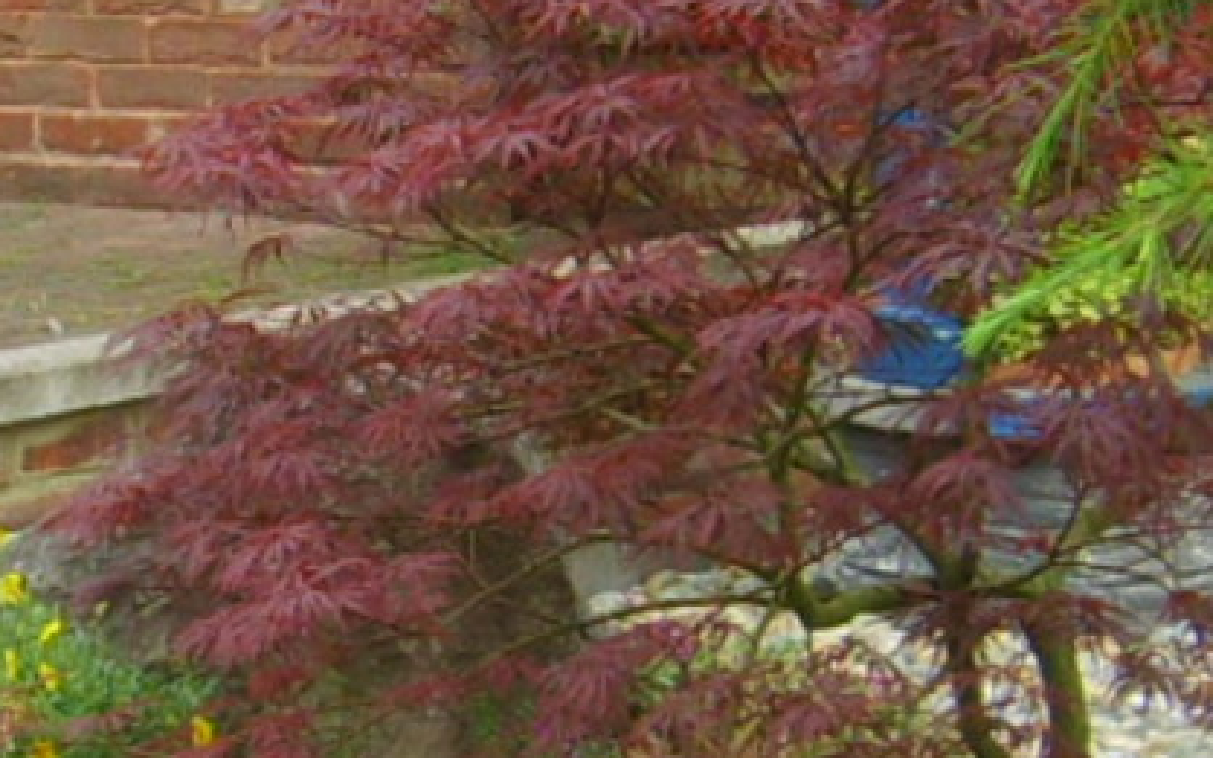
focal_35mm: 52
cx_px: 667
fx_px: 1719
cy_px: 434
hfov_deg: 38.8
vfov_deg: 24.8
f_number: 4
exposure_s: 1/160
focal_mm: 7.8
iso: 50
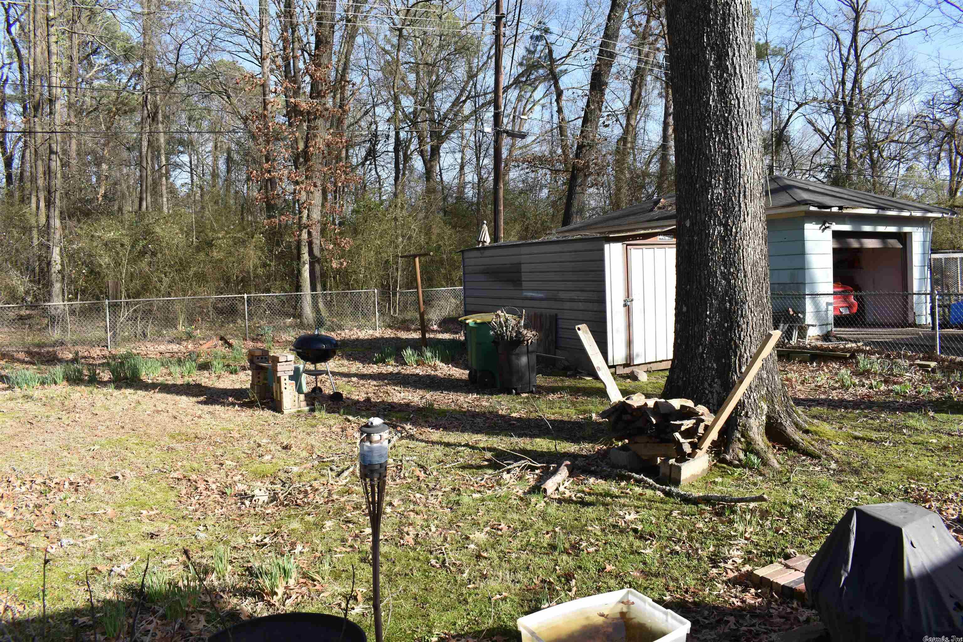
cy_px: 321
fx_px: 722
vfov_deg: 47.9
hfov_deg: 67.4
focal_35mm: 27
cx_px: 482
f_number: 8
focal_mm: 18
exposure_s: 1/250
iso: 200
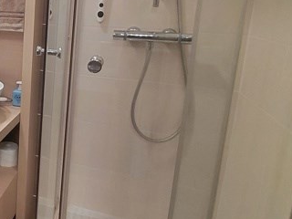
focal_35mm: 40
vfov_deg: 35.5
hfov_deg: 39.6
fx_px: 337
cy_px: 67
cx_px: -16
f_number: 2.2
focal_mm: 1.64
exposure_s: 1/50
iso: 250
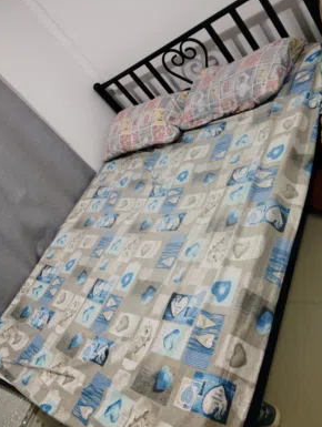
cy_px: 213
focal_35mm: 30
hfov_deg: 46.9
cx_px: 160
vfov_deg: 59.9
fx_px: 371
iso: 404
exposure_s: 1/50
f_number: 1.8
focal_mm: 4.25
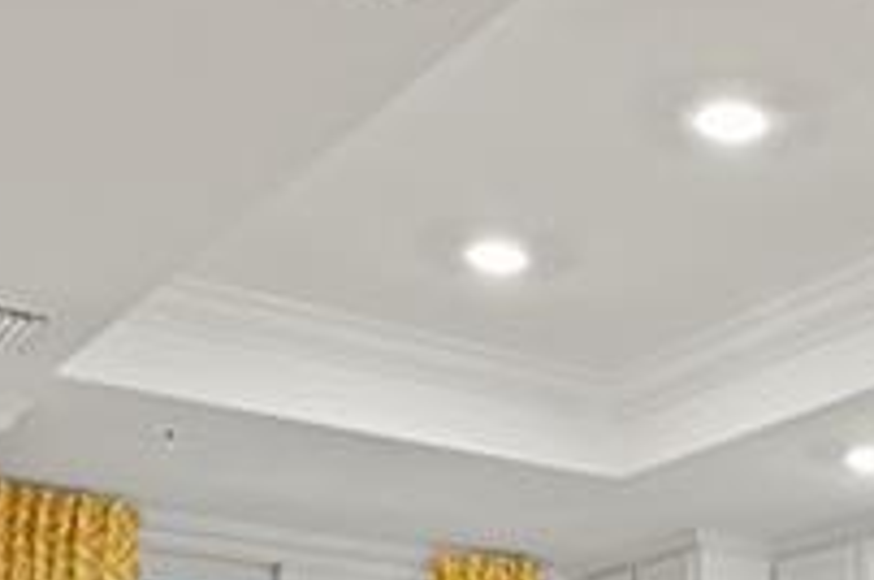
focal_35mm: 71
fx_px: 1721
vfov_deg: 17.1
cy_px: 894
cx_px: 900
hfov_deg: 26.7
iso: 100
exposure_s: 1
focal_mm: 14
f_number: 8
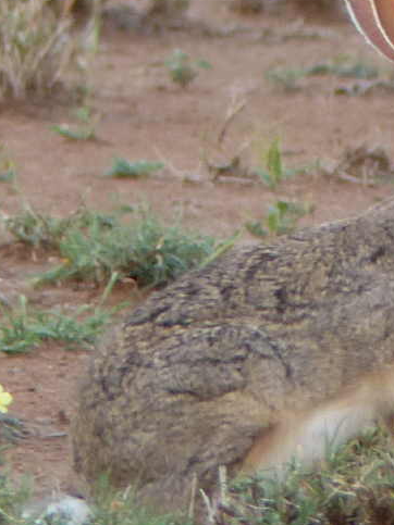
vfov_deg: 1.6
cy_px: 223
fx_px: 18872
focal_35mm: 1243
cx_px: 381
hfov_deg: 1.2
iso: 125
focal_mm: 108
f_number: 2.8
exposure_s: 1/125
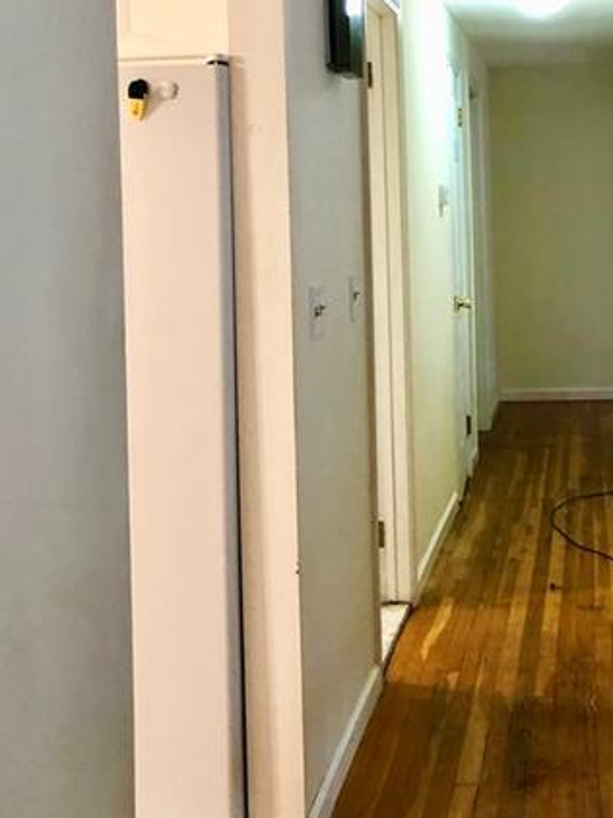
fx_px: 1205
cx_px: 524
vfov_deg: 36.6
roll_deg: +1.2
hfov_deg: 27.7
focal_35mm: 51
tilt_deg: -0.4
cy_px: 202
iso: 80
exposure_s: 1/15
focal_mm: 3.99
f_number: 1.8
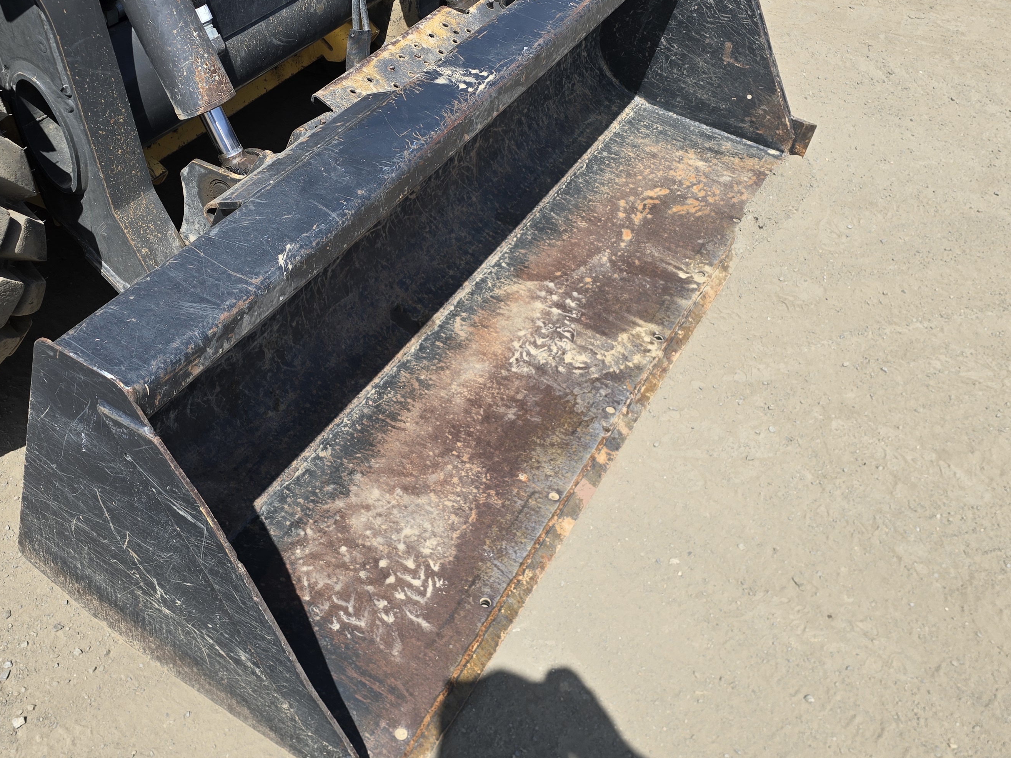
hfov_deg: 52.3
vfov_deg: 40.7
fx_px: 1022
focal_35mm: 35
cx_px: 409
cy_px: 368
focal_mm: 6.3
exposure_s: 1/786
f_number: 1.7
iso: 12
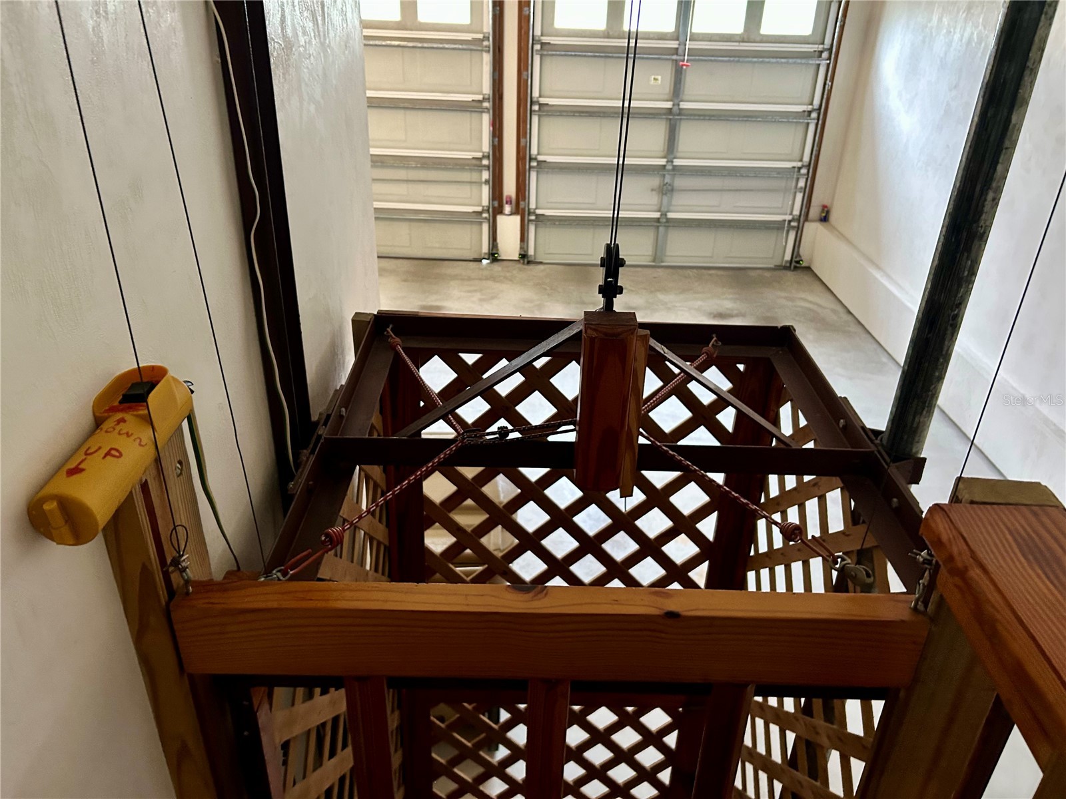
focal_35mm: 26
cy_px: 400
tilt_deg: -26.5
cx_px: 533
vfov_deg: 53.1
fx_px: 801
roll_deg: -2.2
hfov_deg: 67.3
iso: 640
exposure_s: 1/31
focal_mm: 5.7
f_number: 1.5
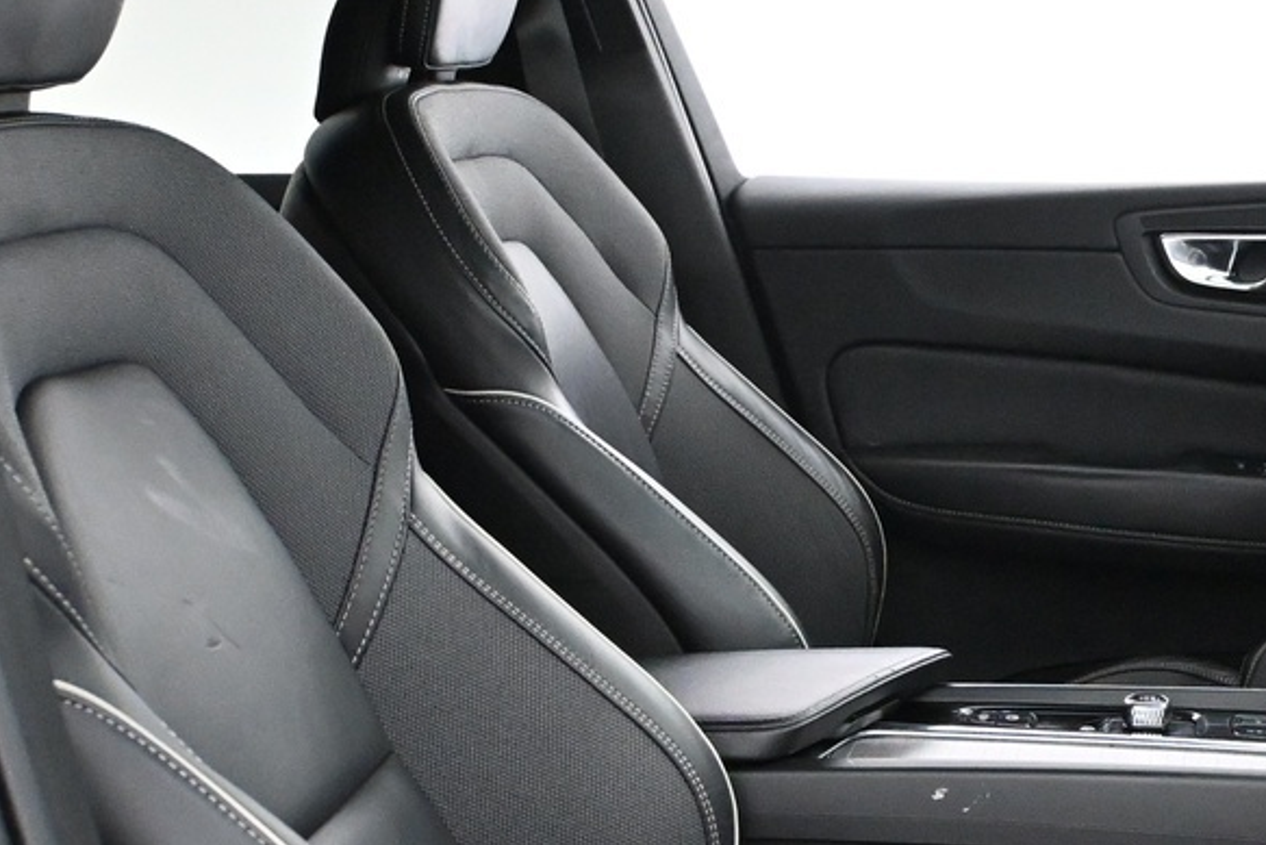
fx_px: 4470
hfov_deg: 15.9
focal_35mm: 127
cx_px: 1216
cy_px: 645
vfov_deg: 10.8
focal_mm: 30.5
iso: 5000
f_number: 4.8
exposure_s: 1/60
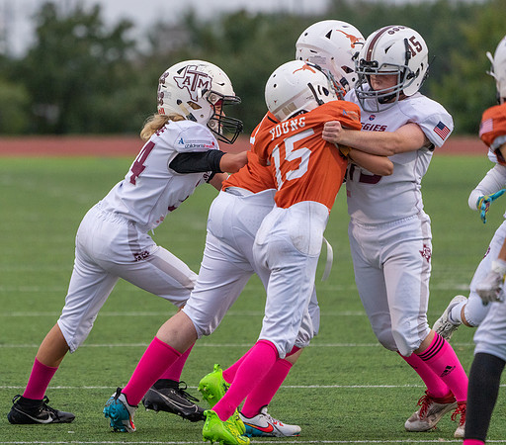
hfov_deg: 4.4
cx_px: 142
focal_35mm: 425
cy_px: 202
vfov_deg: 3.8
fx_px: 6623
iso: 3200
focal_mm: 327
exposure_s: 1/1000
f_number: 5.6
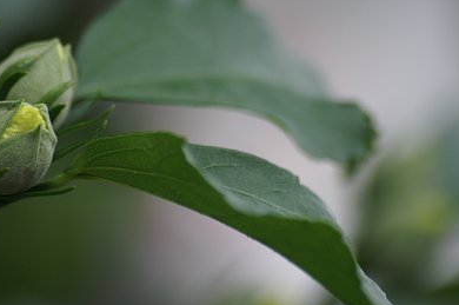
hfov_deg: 3.5
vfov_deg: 2.3
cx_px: 209
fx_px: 7526
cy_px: 122
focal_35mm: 591
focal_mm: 300
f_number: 5.6
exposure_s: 1/500
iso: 320
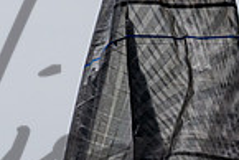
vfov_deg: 1.3
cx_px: 295
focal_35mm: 1071
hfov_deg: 1.9
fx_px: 7117
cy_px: 220
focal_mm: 200
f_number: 6.3
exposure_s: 1/1600
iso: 250
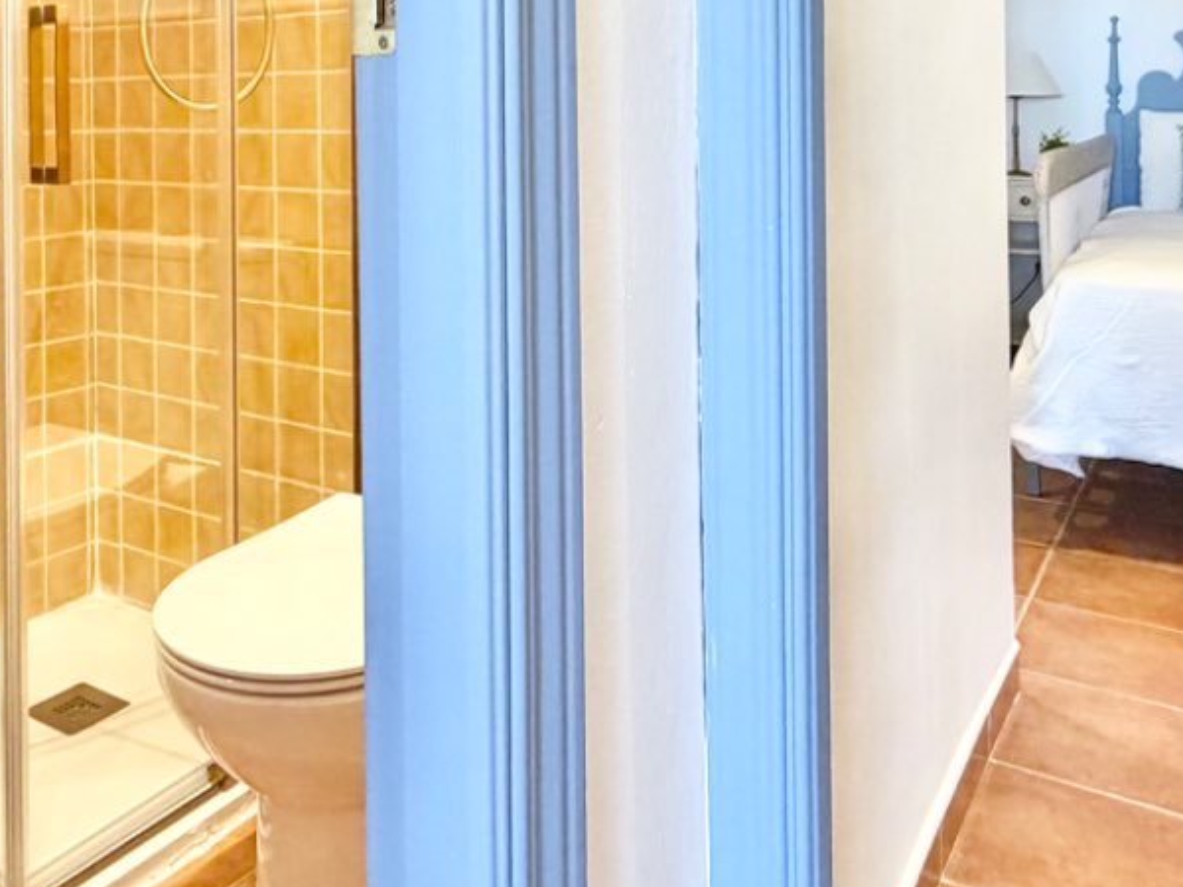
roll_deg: +0.6
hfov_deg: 51.5
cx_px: 379
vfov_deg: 38.1
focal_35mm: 35
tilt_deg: +1.4
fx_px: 1196
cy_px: 96
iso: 320
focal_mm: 2.22
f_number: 2.2
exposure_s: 1/121
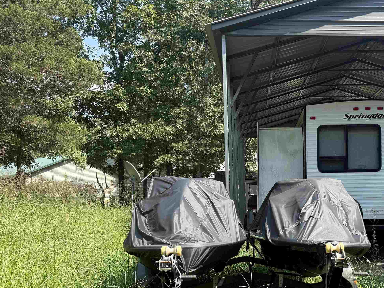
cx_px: 284
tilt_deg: -1.4
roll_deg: +1.3
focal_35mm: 38
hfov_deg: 47.3
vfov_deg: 37.0
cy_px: 207
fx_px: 422
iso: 80
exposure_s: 1/1250
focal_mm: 6.76
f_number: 1.78
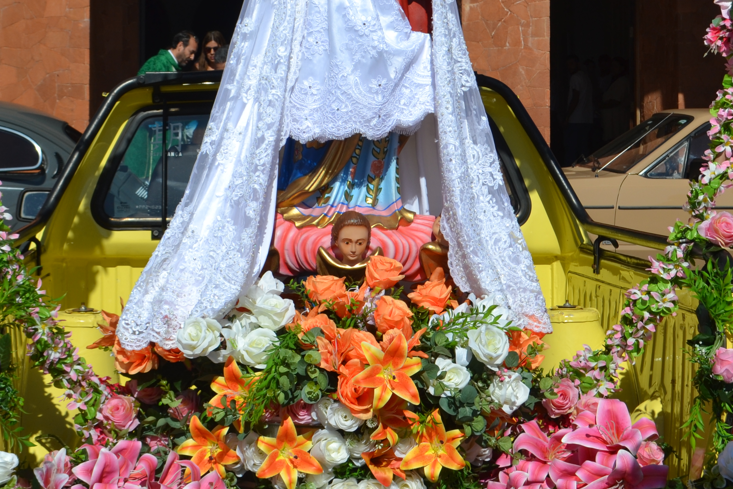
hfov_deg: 24.8
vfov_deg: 16.5
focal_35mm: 82
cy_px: 98
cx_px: 361
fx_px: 1668
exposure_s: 1/320
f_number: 9
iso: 100
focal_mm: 29
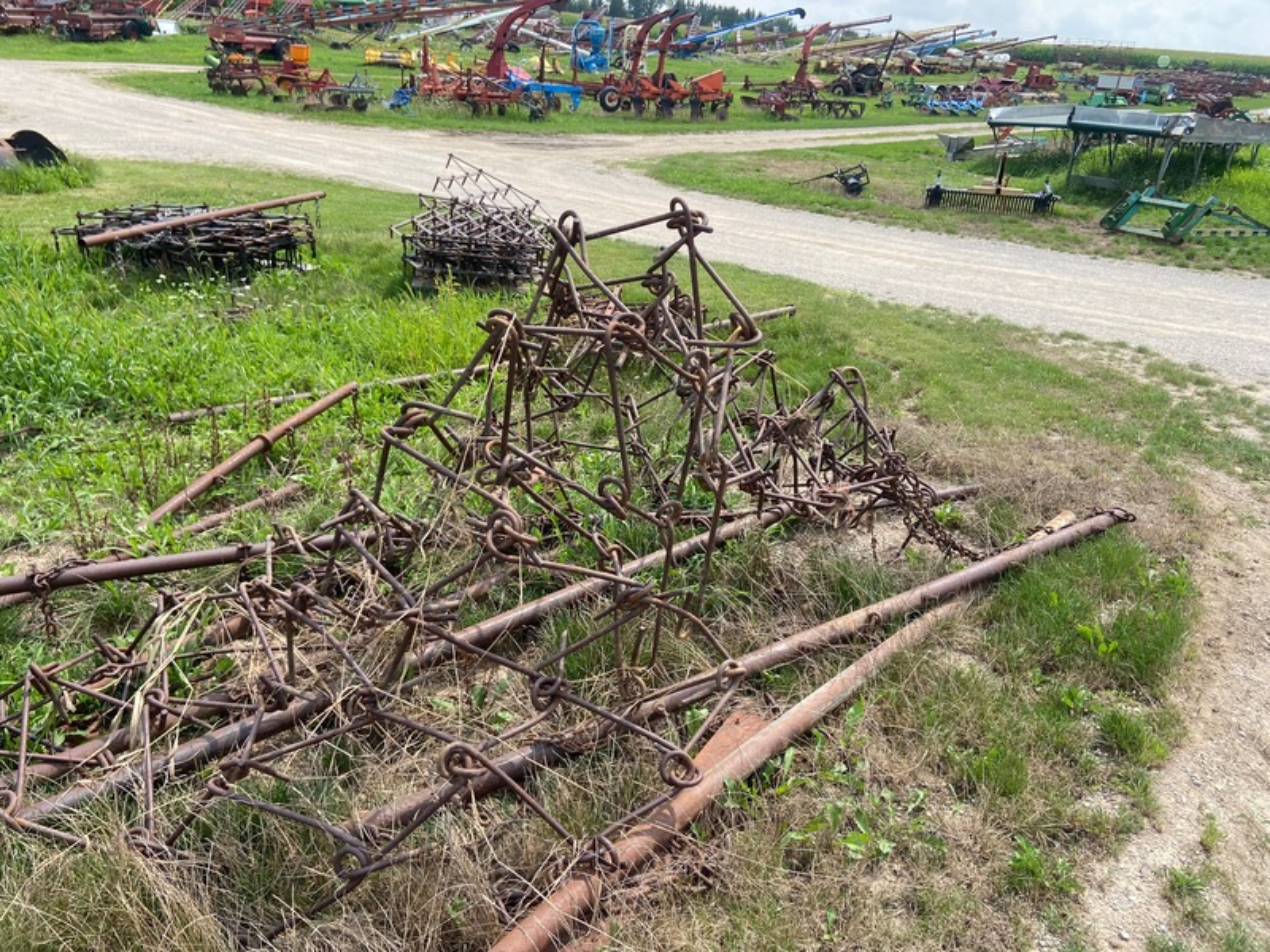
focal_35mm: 26
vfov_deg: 53.1
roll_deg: +0.5
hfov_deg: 67.3
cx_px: 635
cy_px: 476
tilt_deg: -26.4
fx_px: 954
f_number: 1.8
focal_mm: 4.25
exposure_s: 1/1447
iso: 32
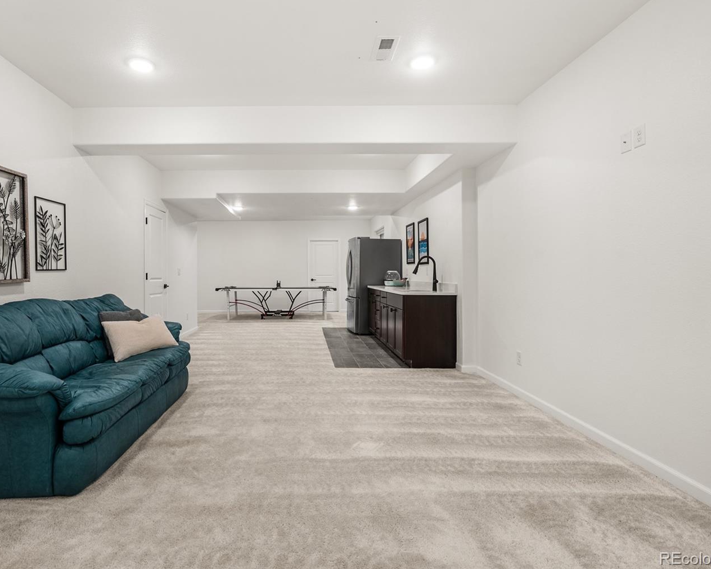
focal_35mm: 19
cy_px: 270
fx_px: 400
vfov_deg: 70.8
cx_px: 300
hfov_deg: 82.7
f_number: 8
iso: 200
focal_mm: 16
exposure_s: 1/6
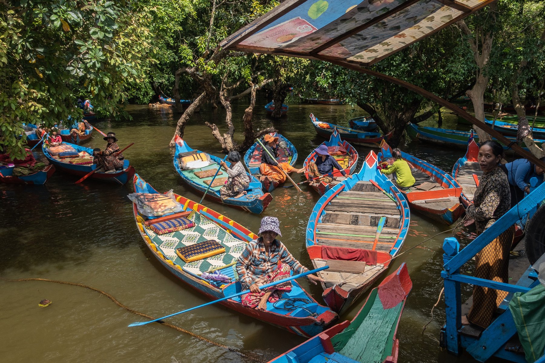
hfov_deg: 73.7
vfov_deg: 53.1
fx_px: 363
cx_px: 272
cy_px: 182
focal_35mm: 24
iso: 125
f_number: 2.5
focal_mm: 8.8
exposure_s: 1/1000
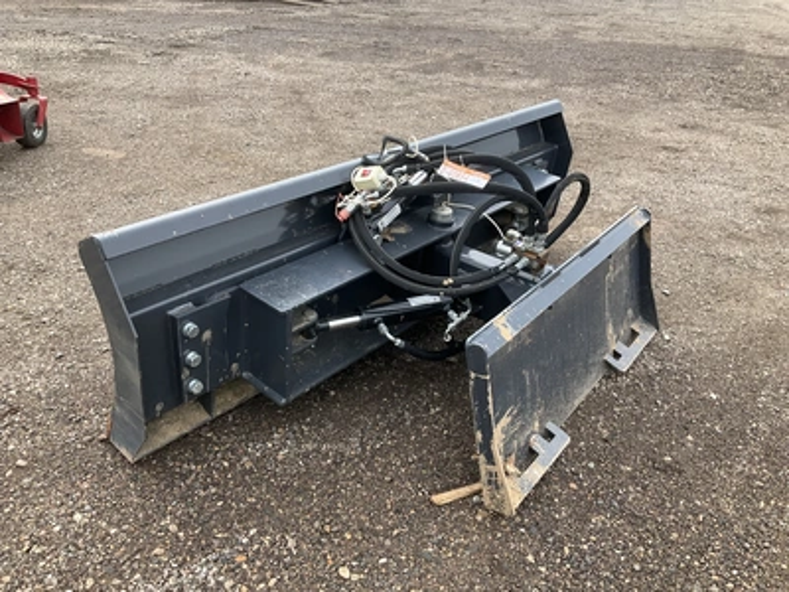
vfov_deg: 48.2
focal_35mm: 29
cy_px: 296
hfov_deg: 61.7
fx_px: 661
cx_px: 394
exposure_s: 1/348
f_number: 1.8
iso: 25
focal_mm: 3
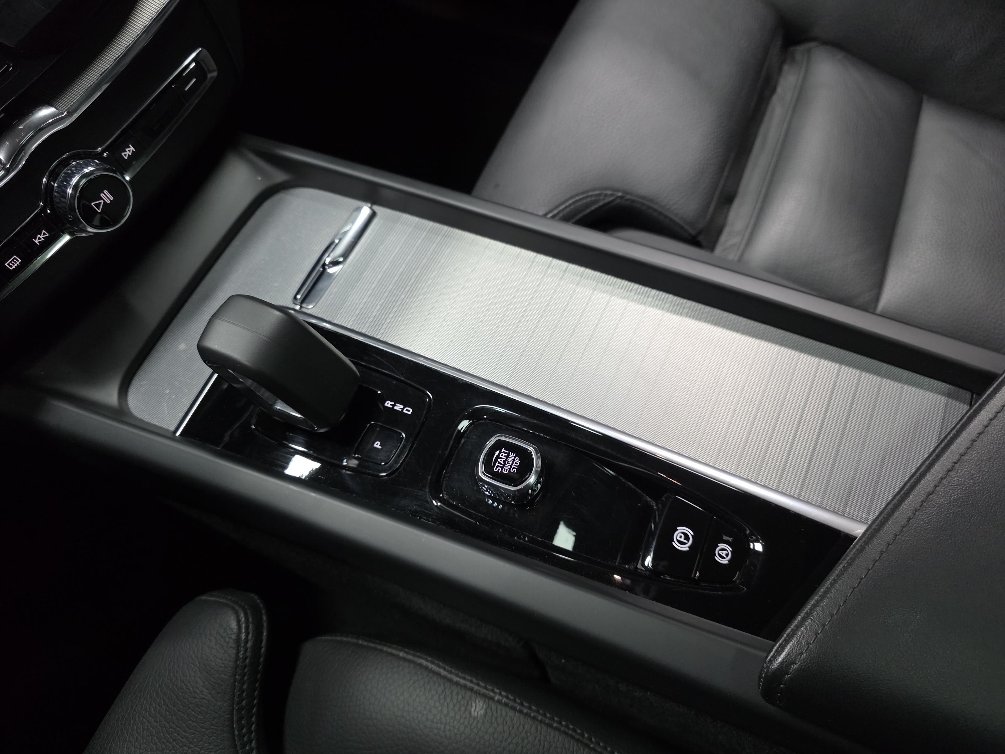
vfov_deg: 58.9
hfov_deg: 73.9
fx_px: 668
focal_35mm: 23
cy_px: 377
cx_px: 502
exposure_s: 1/50.9
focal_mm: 6.3
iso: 640
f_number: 1.7
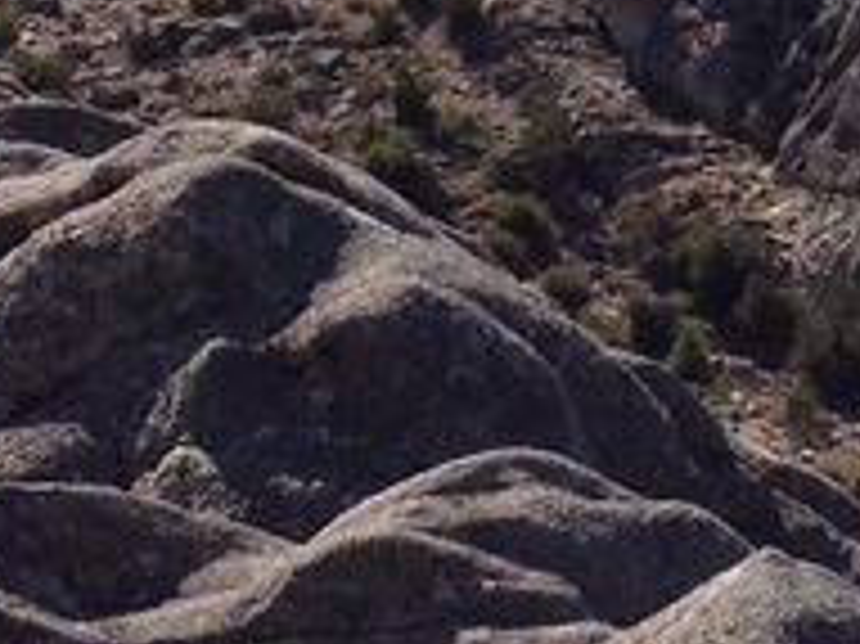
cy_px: -279
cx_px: 1054
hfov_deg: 8.9
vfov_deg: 6.7
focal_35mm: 220
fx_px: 5462
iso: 64
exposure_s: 1/1972
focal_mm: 4.28
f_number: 2.4
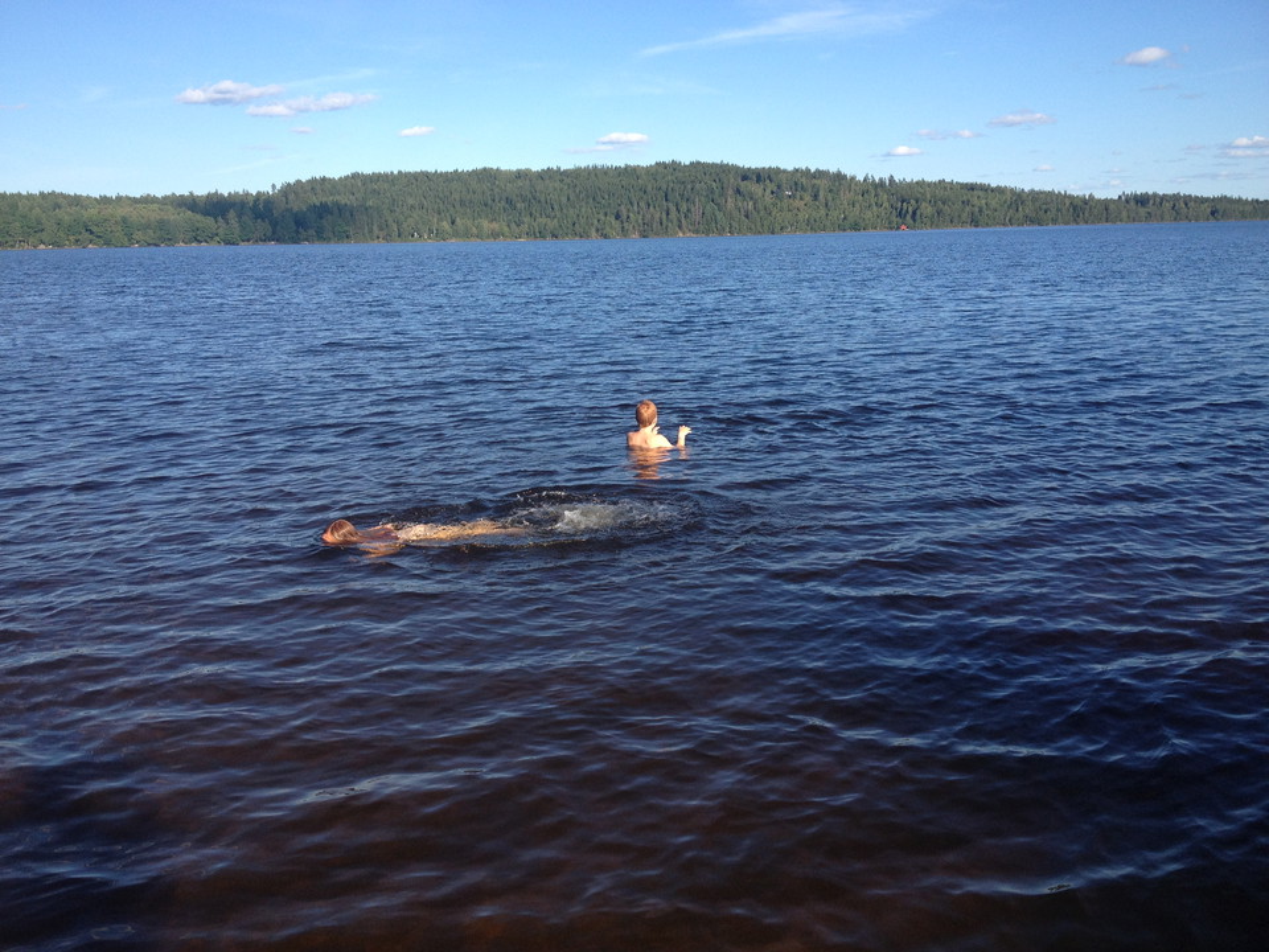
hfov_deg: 52.6
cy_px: 476
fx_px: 1283
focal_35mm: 35
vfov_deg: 40.7
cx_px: 634
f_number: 2.4
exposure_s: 1/1062
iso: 50
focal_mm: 4.28
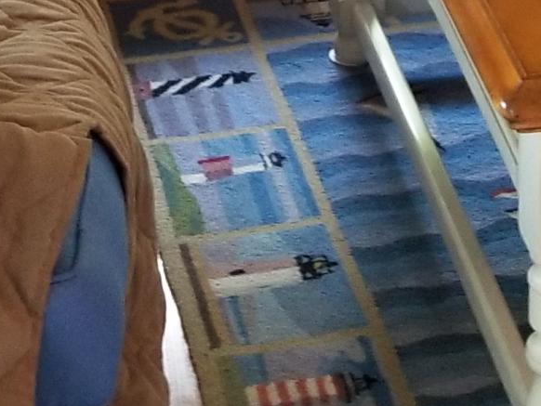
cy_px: -487
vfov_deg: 10.0
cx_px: 522
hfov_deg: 14.5
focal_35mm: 134
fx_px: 2095
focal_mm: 4.25
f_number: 1.7
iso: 160
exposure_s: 1/33
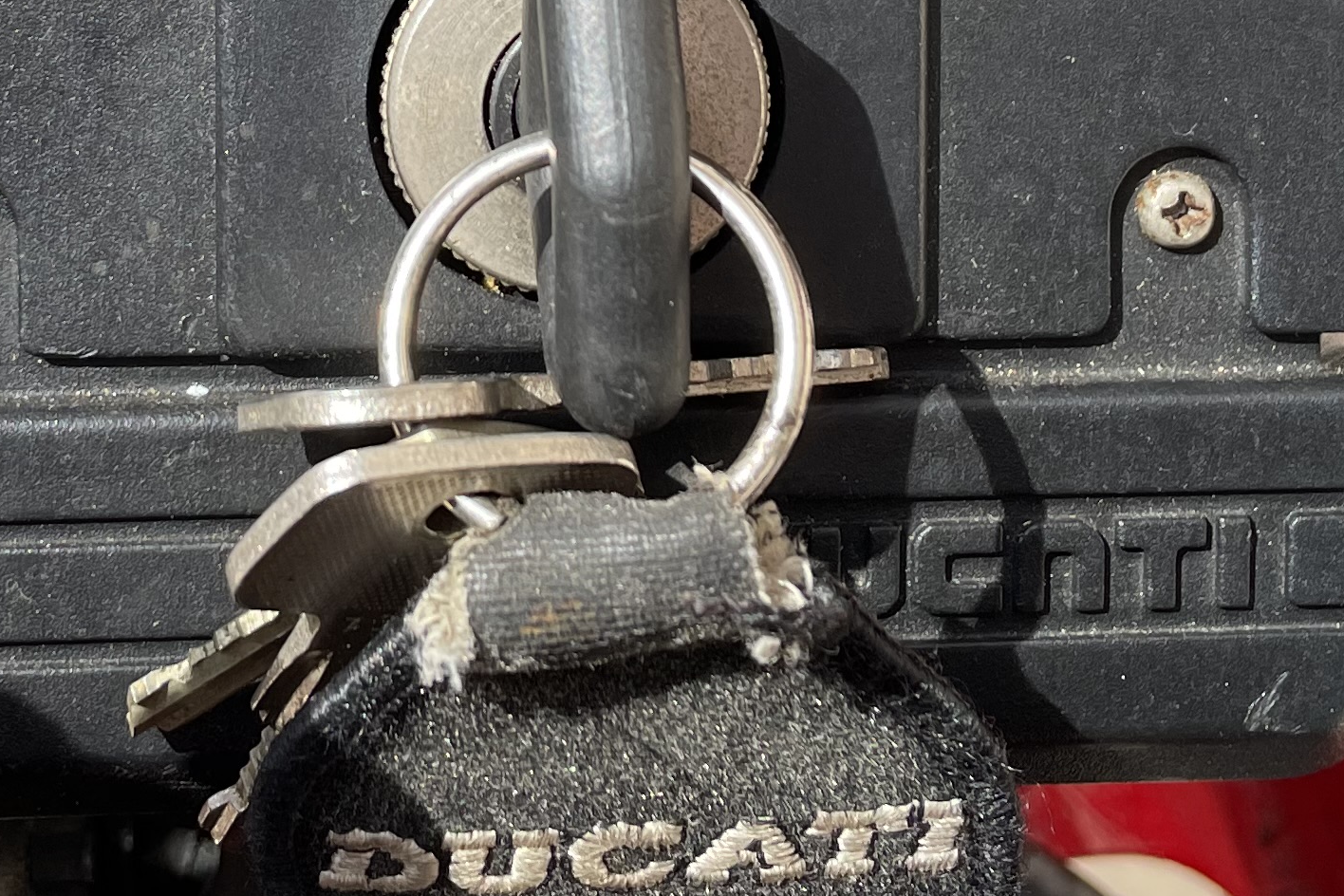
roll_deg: -1.9
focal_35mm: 77
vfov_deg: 16.7
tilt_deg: -42.3
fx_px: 2874
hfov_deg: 26.1
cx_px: 398
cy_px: -256
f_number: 1.6
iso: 32
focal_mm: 4.2
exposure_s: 1/932
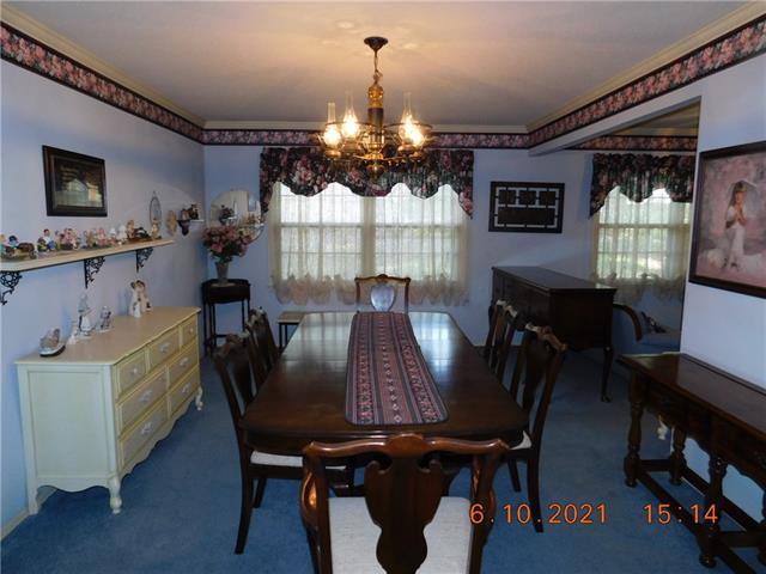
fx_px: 509
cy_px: 287
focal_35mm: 23
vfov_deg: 58.9
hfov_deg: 73.9
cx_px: 383
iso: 200
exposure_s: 1/30
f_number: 3
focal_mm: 4
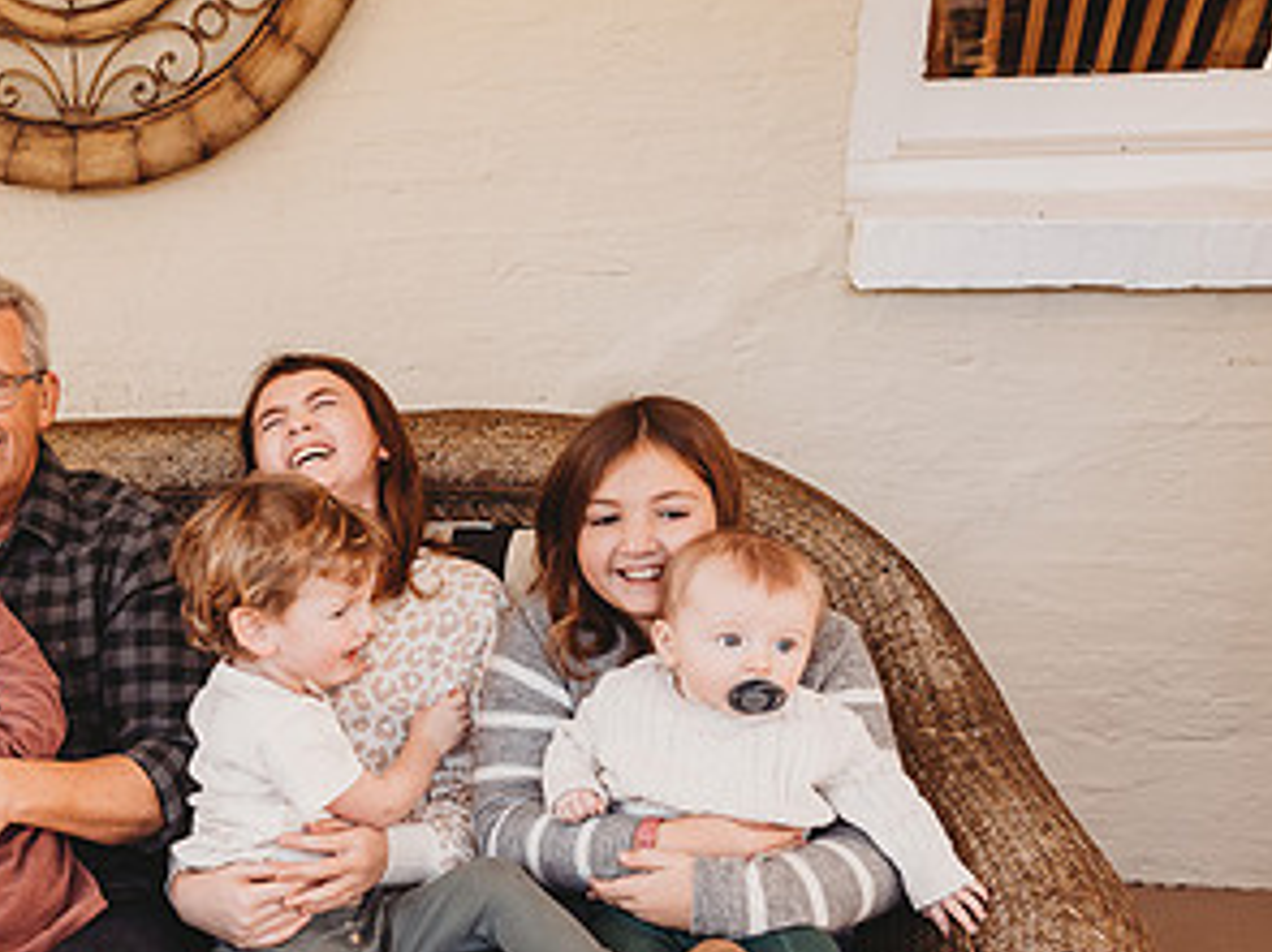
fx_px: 1726
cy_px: 614
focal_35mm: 47
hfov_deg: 36.7
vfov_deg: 30.7
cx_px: 27
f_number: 4.5
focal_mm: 24
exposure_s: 1/200
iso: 400
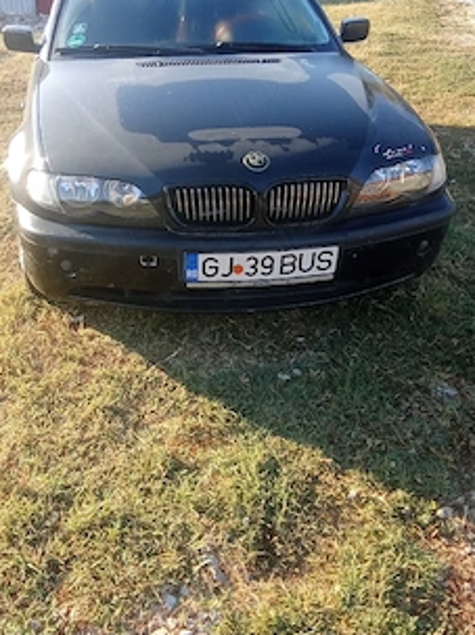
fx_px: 677
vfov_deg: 49.9
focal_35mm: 37
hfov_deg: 38.4
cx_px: 176
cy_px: 258
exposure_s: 1/270
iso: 100
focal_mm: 2.78
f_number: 2
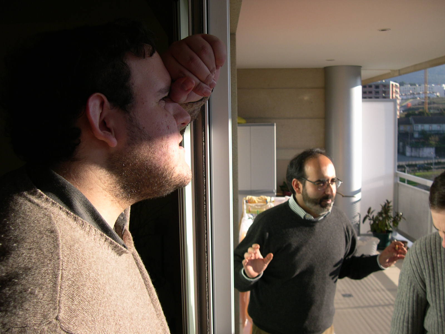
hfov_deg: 49.0
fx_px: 489
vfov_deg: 37.7
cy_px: 167
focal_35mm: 38
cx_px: 222
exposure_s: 1/589
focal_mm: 8
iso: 100
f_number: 2.8
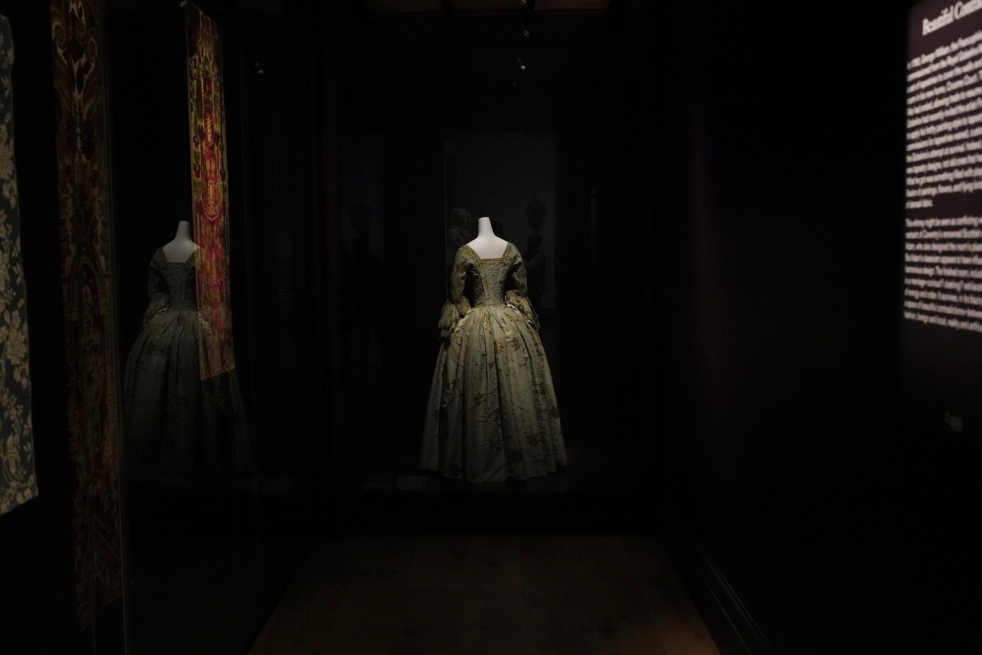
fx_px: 1091
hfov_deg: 48.5
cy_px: 328
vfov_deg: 33.4
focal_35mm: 40
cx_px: 491
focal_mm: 40
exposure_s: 1/100
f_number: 4
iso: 8000
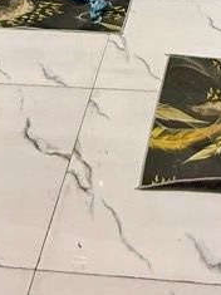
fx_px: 520
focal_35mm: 61
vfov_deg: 19.8
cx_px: 164
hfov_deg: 23.8
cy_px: -274
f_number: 2.2
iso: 250
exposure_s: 1/50
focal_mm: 2.22
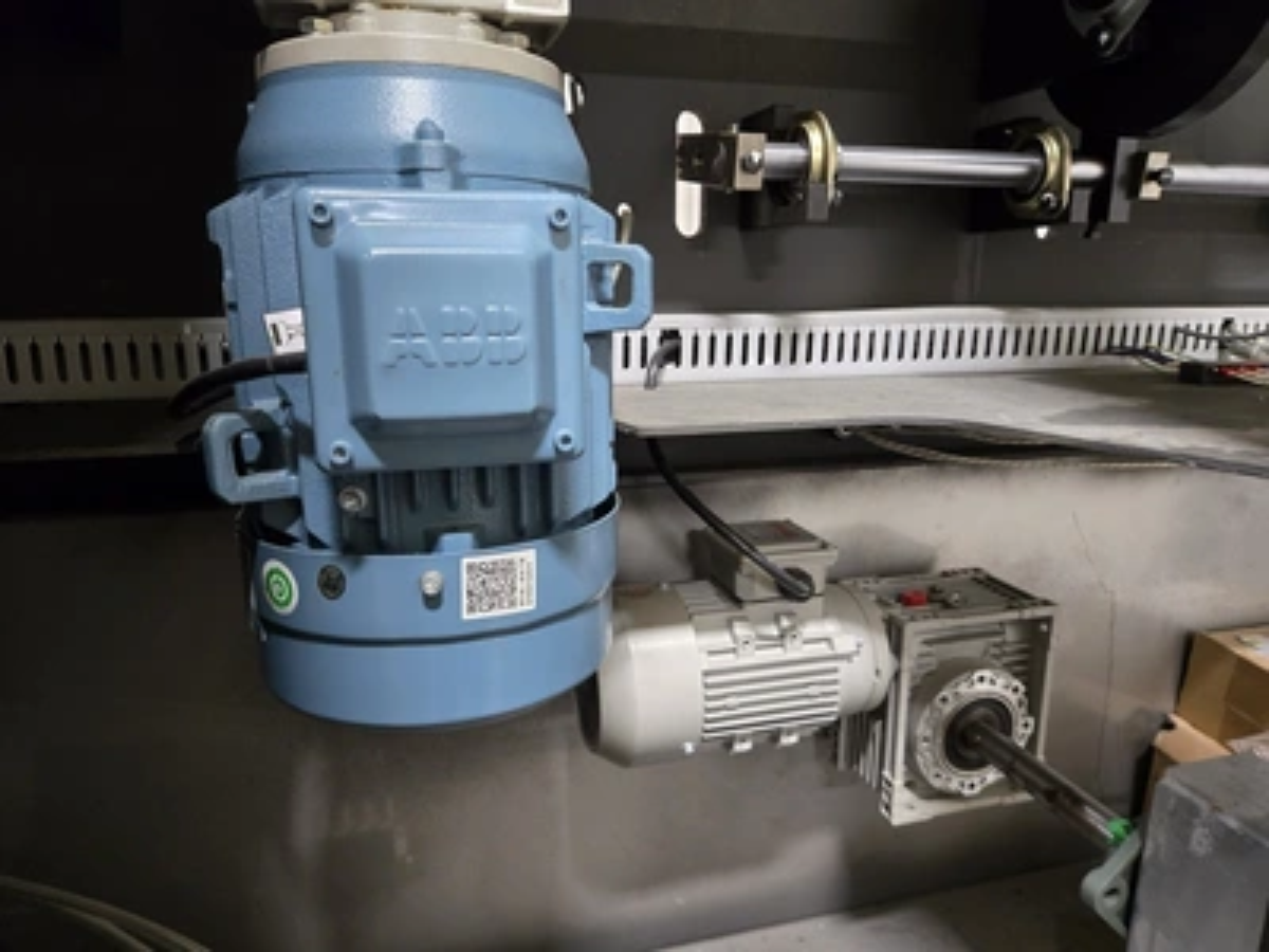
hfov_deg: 73.9
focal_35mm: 23
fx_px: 843
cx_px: 634
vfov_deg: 58.9
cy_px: 476
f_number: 1.8
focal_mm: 5.4
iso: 500
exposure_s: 1/60
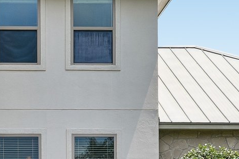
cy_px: 108
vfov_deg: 12.0
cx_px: -2
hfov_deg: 17.5
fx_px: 757
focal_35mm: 114
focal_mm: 26
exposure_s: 1/500
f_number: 8
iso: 400
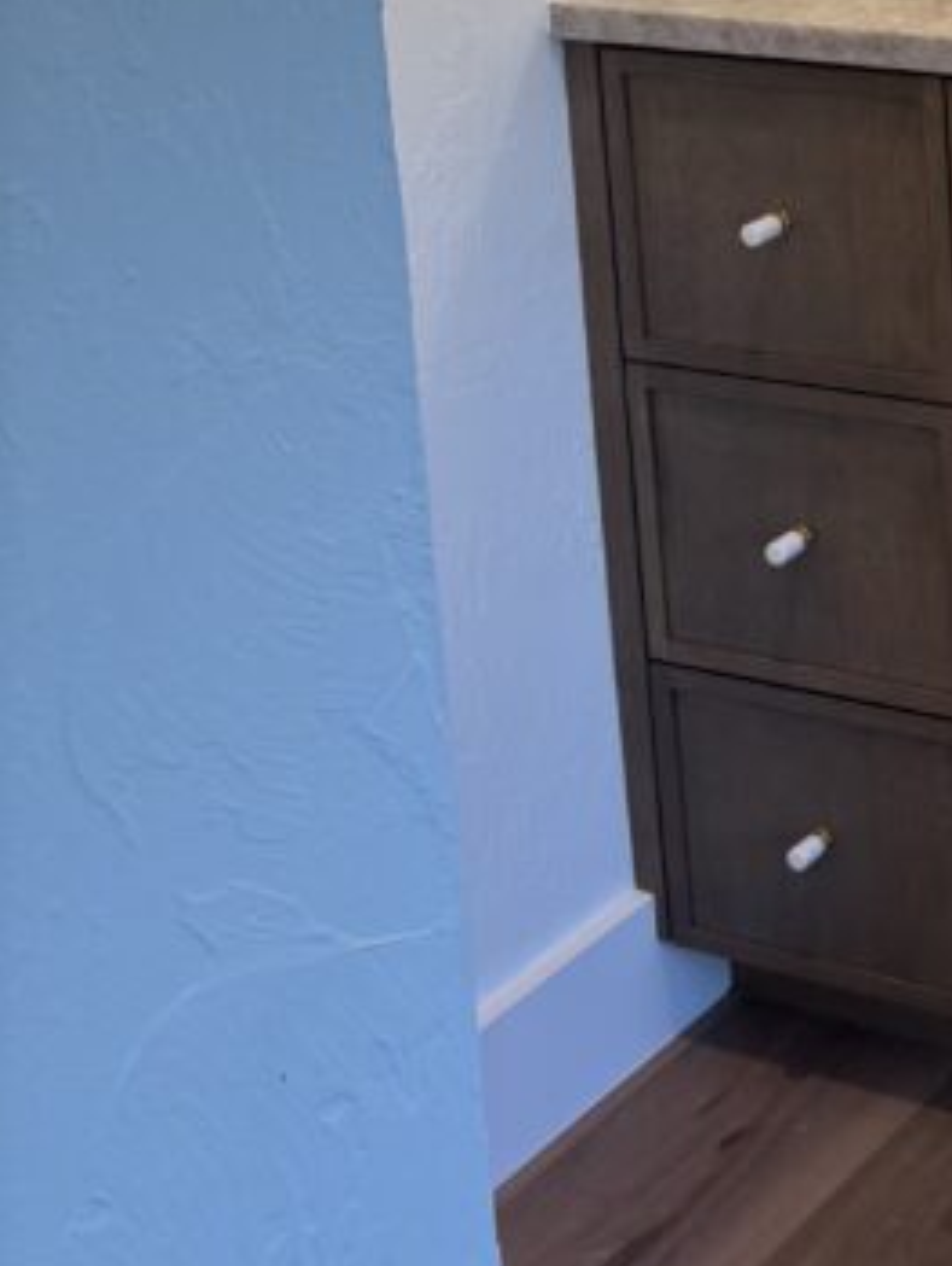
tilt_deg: -11.5
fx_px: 2783
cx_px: 1386
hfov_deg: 17.6
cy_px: -65
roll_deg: +1.4
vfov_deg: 24.2
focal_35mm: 76
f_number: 1.6
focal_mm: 5.96
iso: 80
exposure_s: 1/120
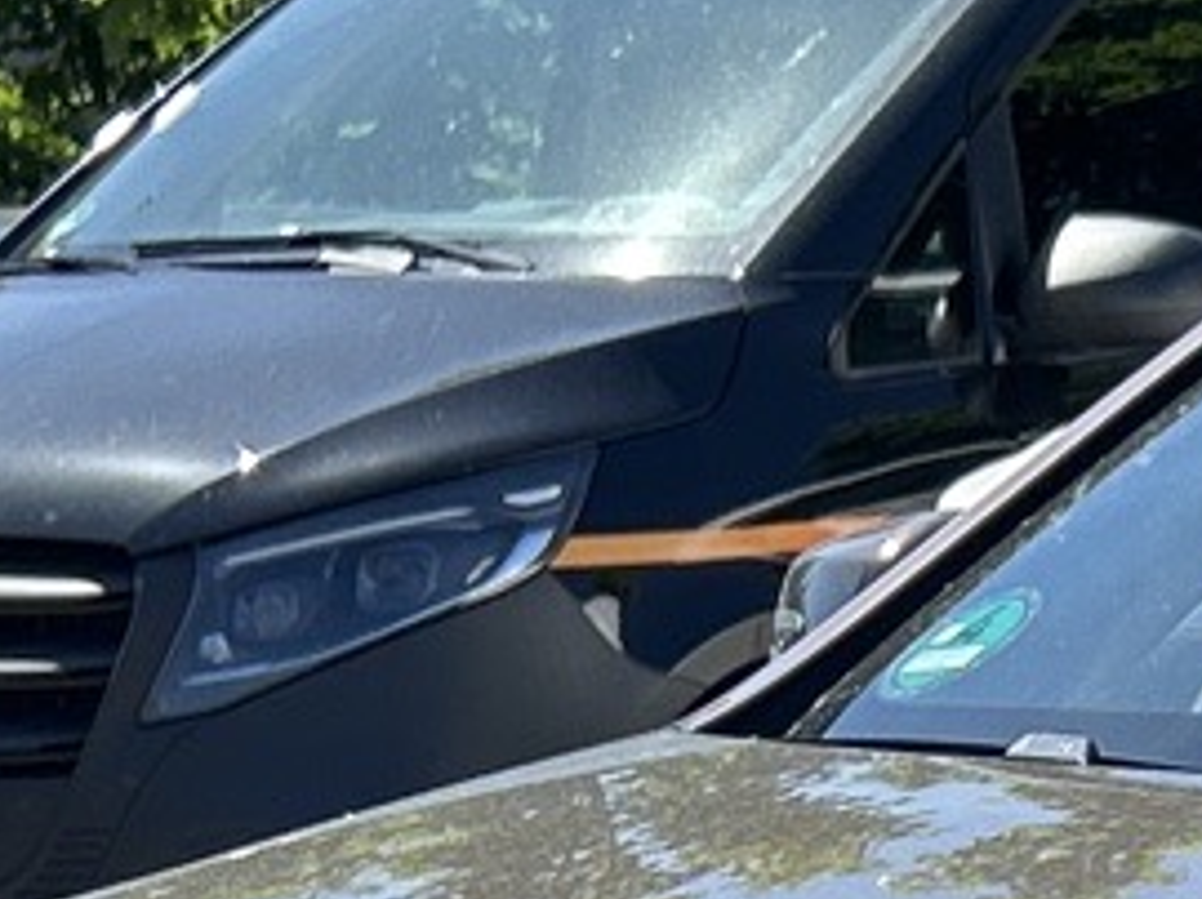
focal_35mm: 185
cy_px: 2110
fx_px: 6418
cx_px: 1554
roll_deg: +0.1
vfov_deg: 7.5
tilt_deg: -14.8
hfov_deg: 10.5
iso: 50
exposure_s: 1/1972
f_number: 1.5
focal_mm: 5.7
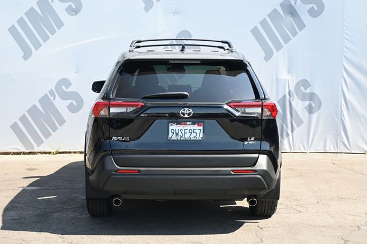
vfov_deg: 23.2
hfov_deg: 34.2
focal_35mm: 58
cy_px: 122
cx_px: 184
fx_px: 596
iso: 360
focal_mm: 39
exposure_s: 1/250
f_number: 5.6
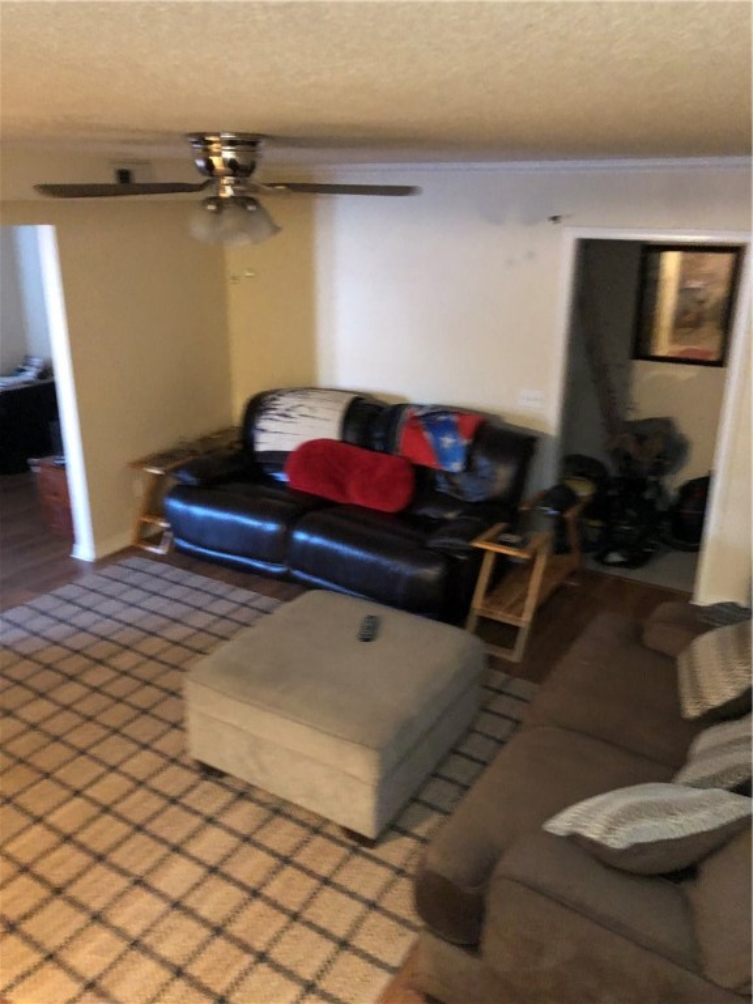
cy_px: 502
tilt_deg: -20.1
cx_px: 376
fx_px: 812
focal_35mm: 28
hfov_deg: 49.7
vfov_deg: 63.4
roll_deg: +0.0
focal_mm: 4
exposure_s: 1/4
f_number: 1.8
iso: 125
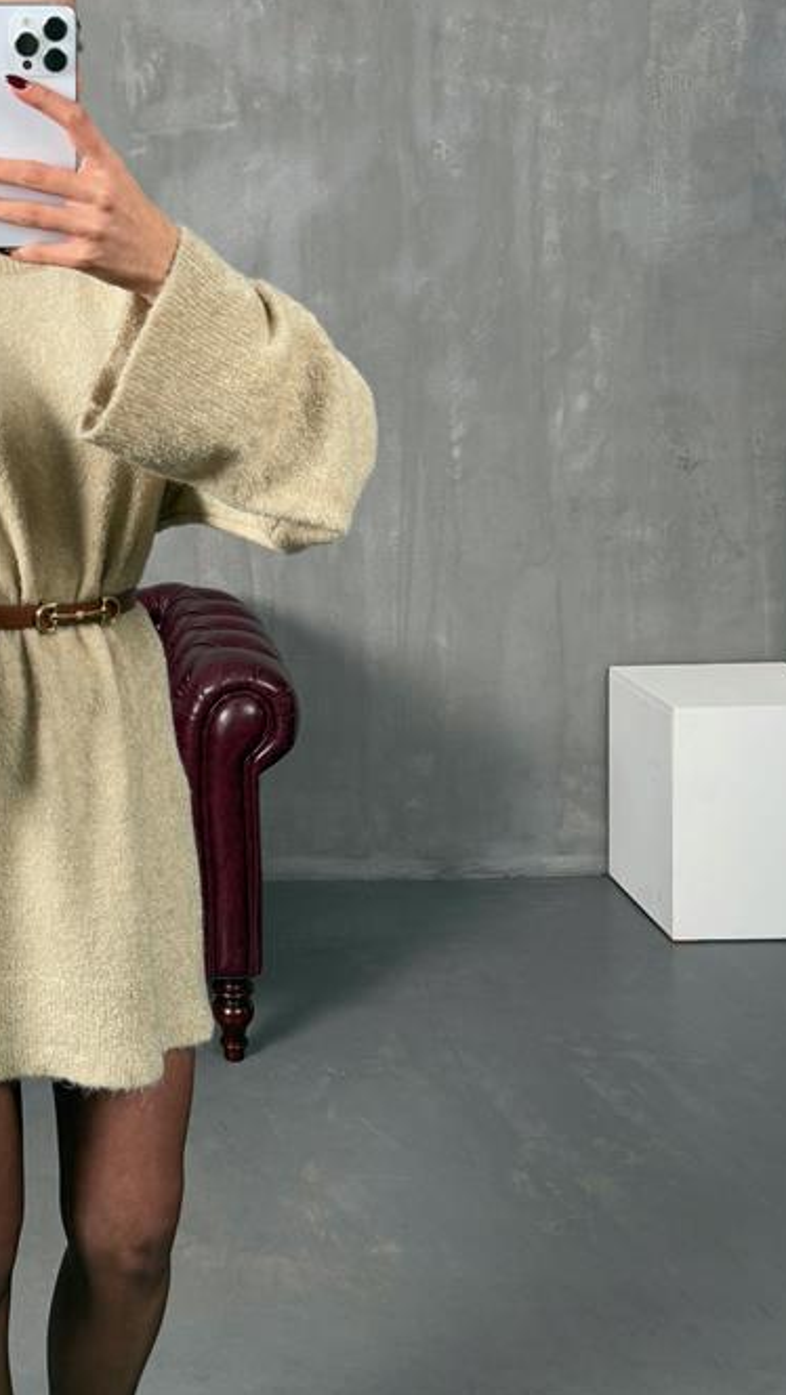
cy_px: 475
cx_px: 77
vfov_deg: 53.0
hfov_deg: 30.6
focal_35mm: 37
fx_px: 1370
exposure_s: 1/121
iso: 200
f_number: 1.78
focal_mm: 6.76
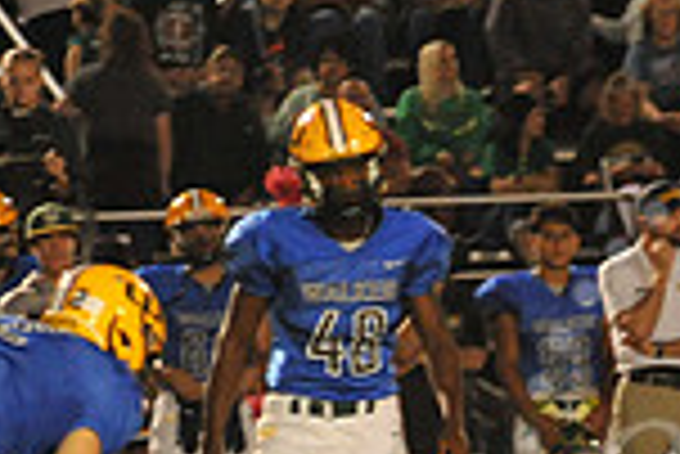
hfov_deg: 2.7
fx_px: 14483
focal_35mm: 766
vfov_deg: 1.8
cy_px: 517
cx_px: 937
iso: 5000
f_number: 5.6
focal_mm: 200
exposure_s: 1/200
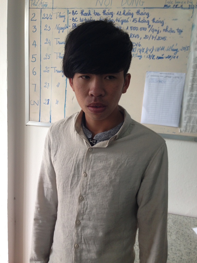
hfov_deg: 42.9
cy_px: 132
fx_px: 250
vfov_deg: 55.4
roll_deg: -3.2
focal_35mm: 33
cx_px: 98
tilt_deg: -8.9
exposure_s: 1/40
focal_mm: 4.12
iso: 64
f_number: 2.4
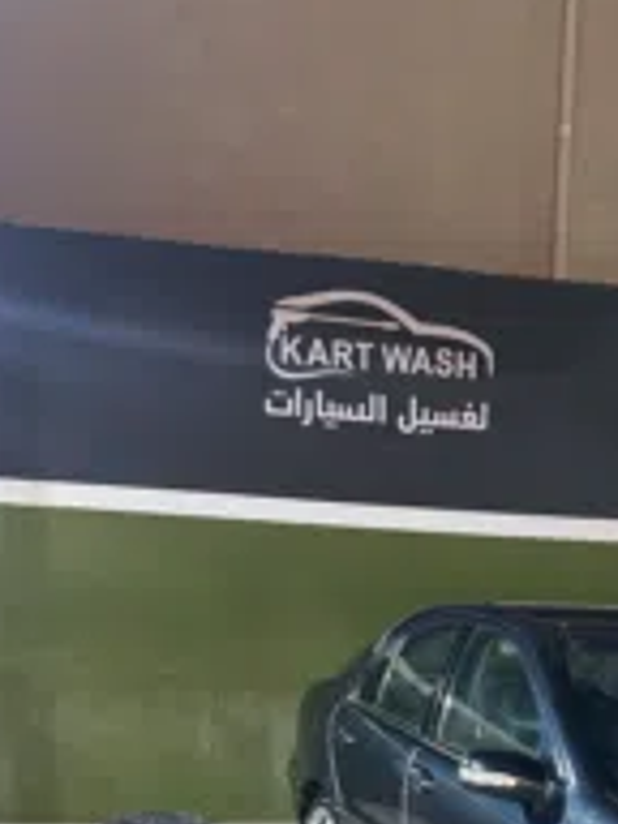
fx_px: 1190
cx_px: 494
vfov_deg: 34.4
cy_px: 845
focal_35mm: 50
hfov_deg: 28.5
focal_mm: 6.86
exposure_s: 1/50
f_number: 1.78
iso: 320
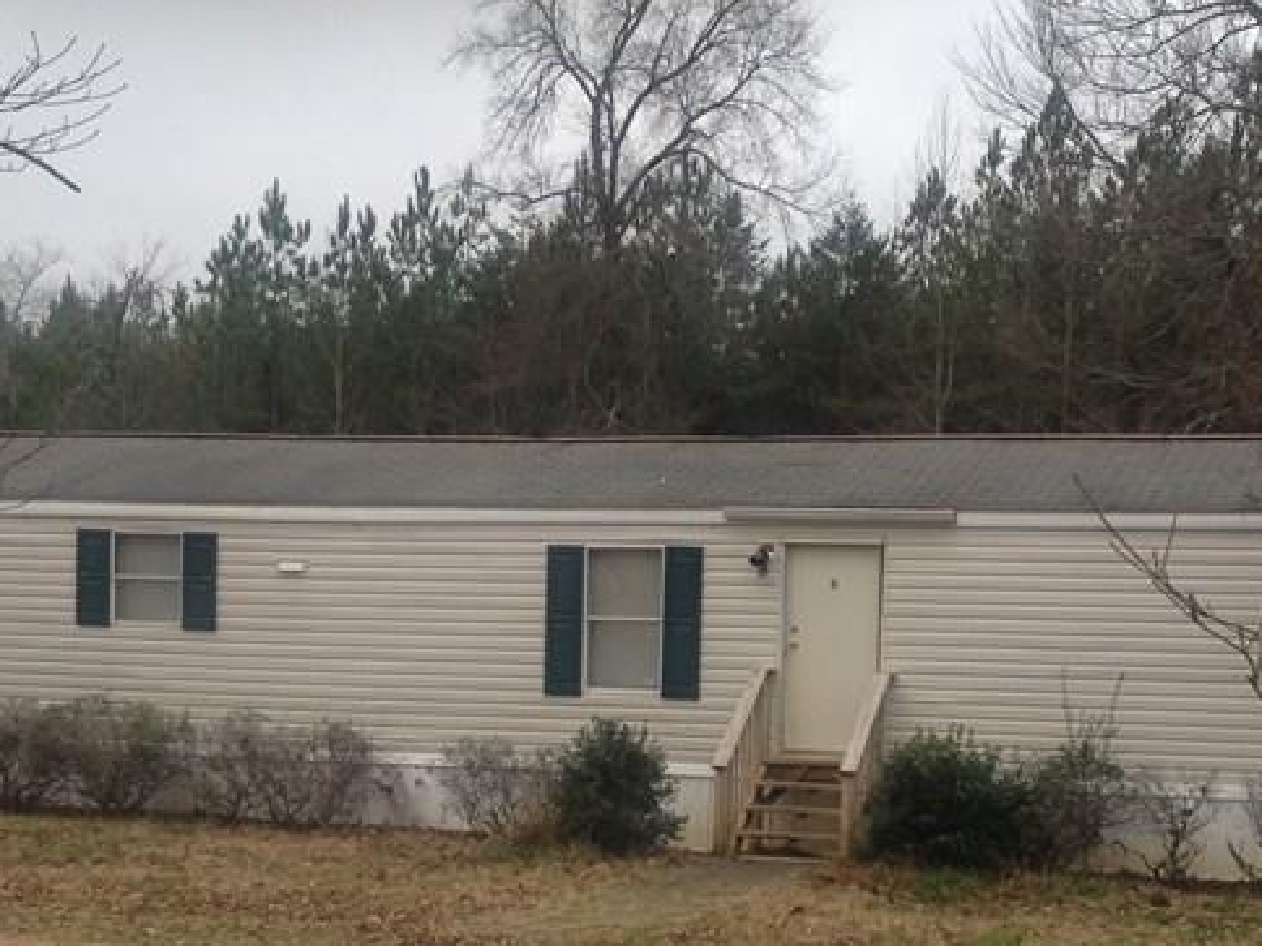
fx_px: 2698
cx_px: 790
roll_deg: -2.1
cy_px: 719
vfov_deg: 19.7
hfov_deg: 26.2
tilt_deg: -4.5
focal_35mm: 74
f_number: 2.4
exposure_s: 1/480
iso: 50
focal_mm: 4.28
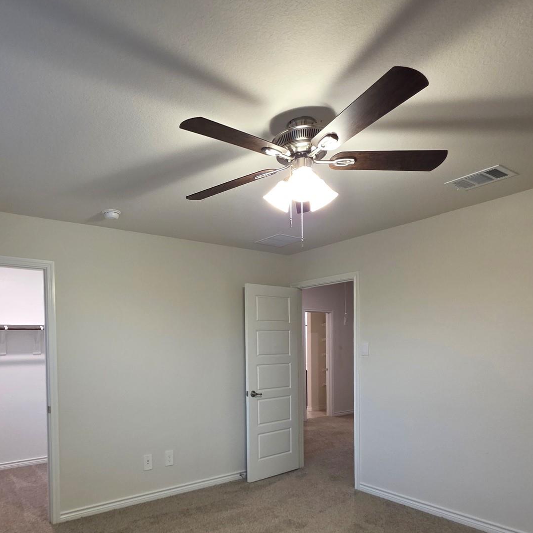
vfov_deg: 67.4
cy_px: 362
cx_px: 197
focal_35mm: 22
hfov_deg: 68.4
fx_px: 383
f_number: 1.9
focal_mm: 2.2
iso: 250
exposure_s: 1/60
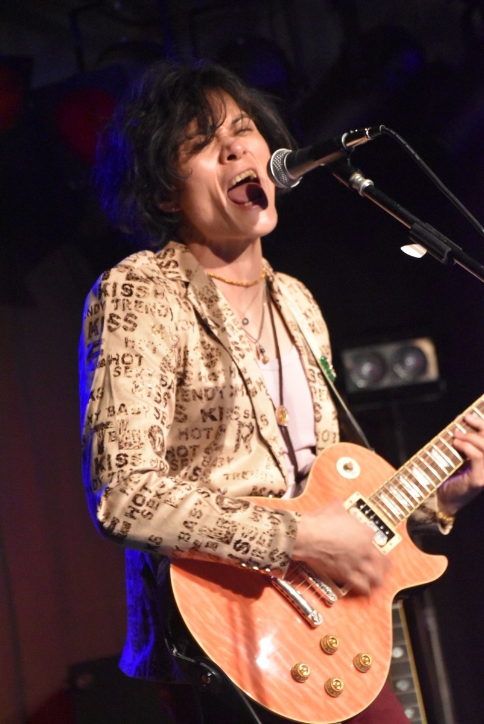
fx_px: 3020
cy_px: 362
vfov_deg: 13.7
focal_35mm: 150
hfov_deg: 9.2
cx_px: 242
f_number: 5.6
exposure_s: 1/60
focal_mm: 100
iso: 7200
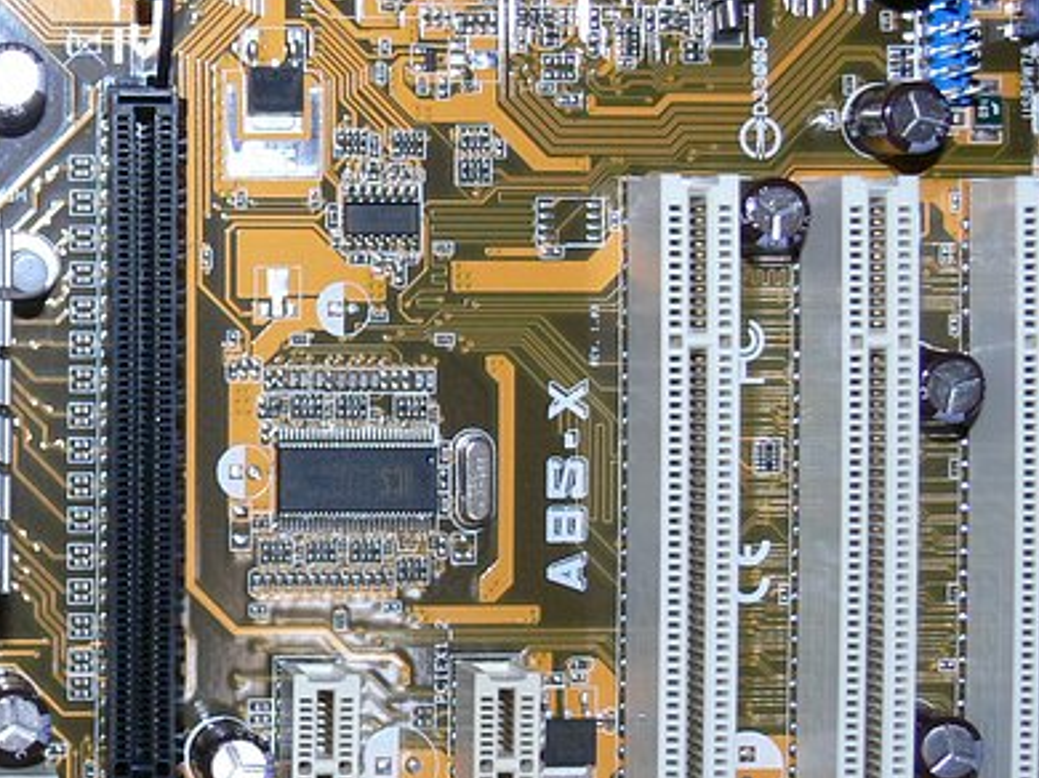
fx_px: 2760
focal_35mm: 92
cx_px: -136
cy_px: 293
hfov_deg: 20.2
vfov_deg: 16.0
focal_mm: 7.4
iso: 80
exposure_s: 1/30
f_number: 4
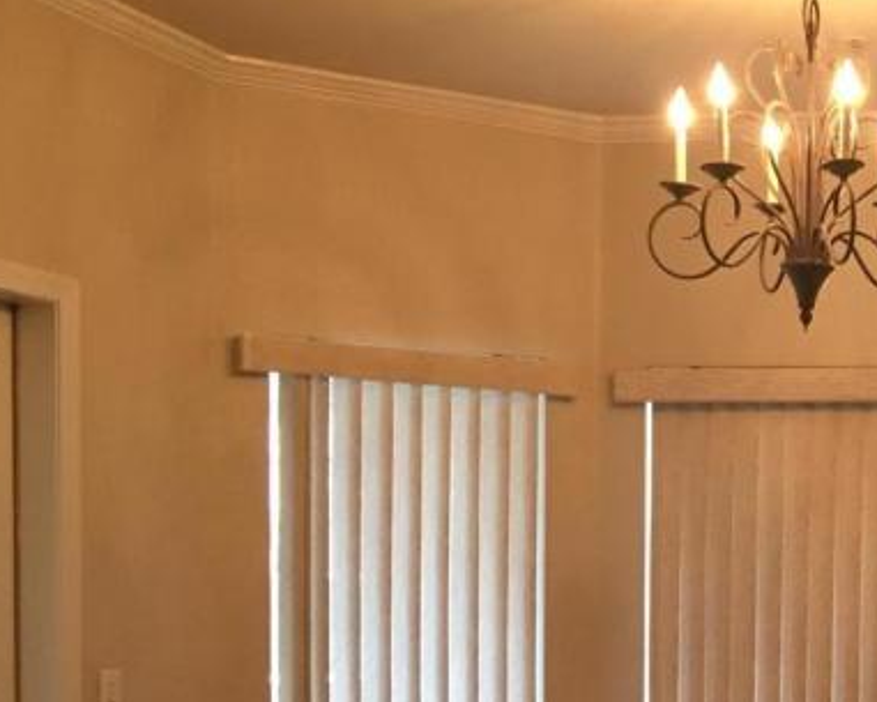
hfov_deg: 23.7
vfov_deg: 19.7
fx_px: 1973
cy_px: 679
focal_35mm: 76
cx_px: 925
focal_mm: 4.15
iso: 50
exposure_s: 1/15
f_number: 2.2
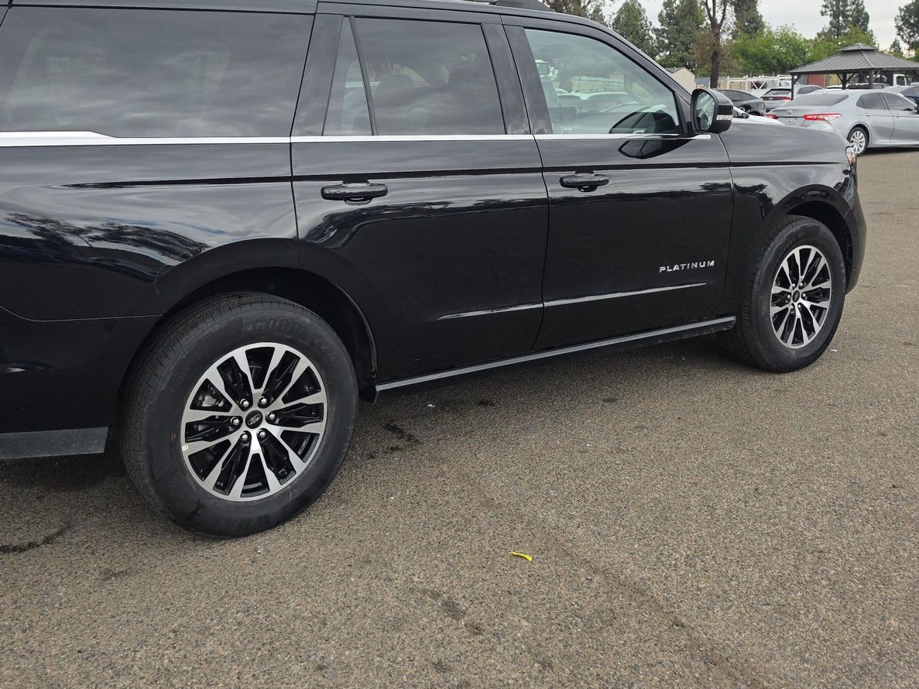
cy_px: 231
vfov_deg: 44.8
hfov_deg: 57.6
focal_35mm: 31
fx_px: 823
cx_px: 340
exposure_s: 1/2993
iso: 63
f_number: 1.4
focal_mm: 6.5
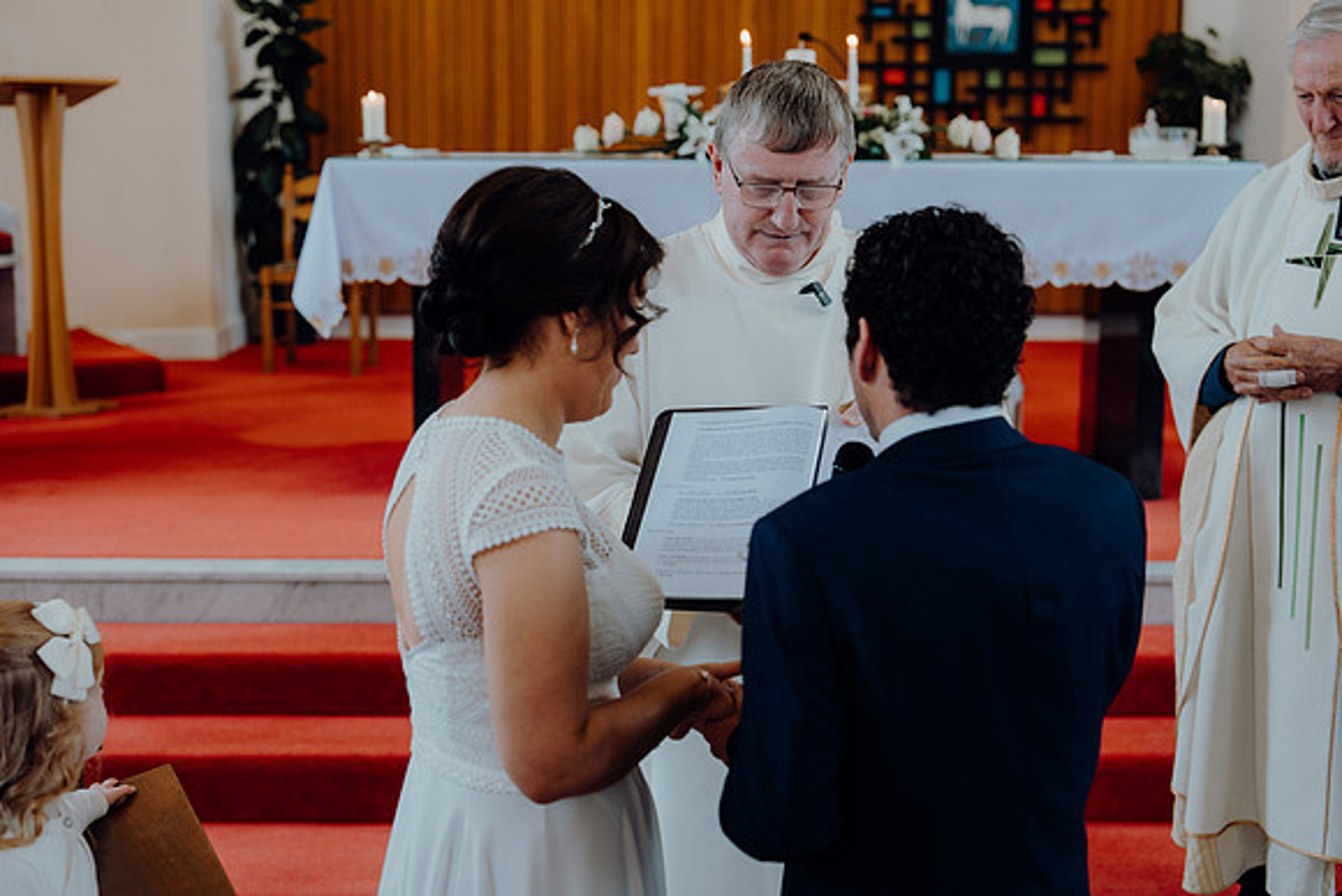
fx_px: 1939
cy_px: 448
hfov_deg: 38.2
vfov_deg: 26.0
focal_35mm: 52
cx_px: 671
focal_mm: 52
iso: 400
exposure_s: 1/200
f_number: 2.8
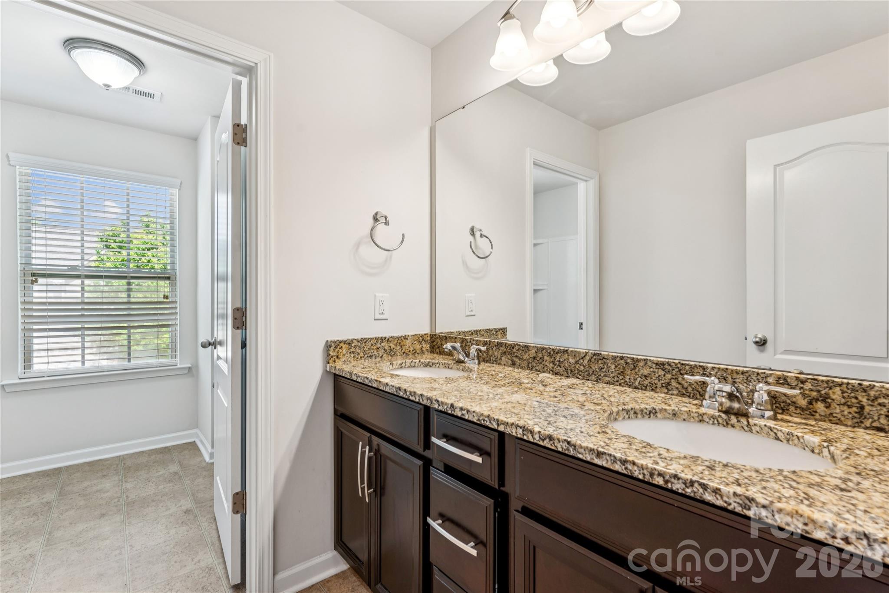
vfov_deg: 73.1
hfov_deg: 96.0
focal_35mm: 16
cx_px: 444
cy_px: 296
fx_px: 400
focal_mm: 16.2
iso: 100
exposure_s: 1/6
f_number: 9
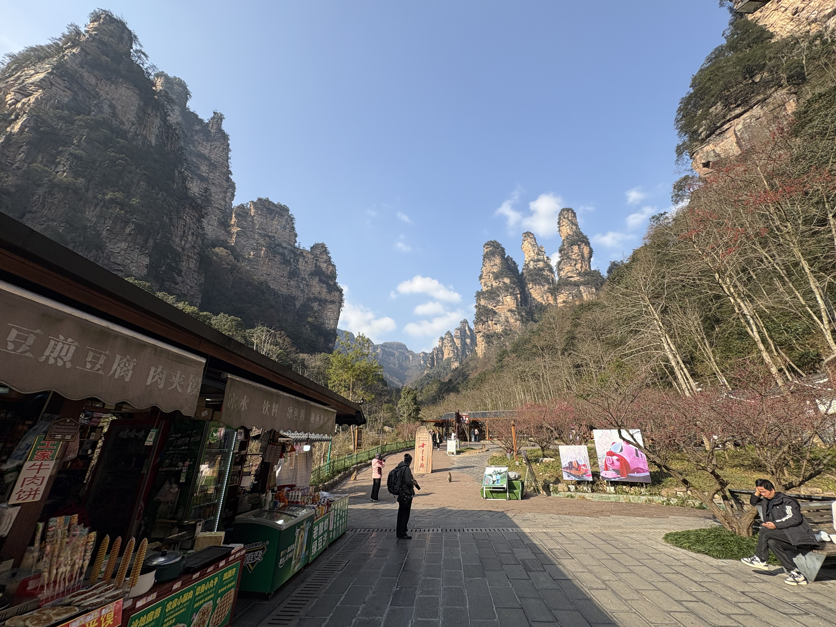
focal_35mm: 14
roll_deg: -0.8
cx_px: 418
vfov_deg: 85.7
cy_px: 314
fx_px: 338
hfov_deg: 102.1
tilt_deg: +23.7
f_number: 2.2
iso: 50
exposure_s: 1/1178
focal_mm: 2.22
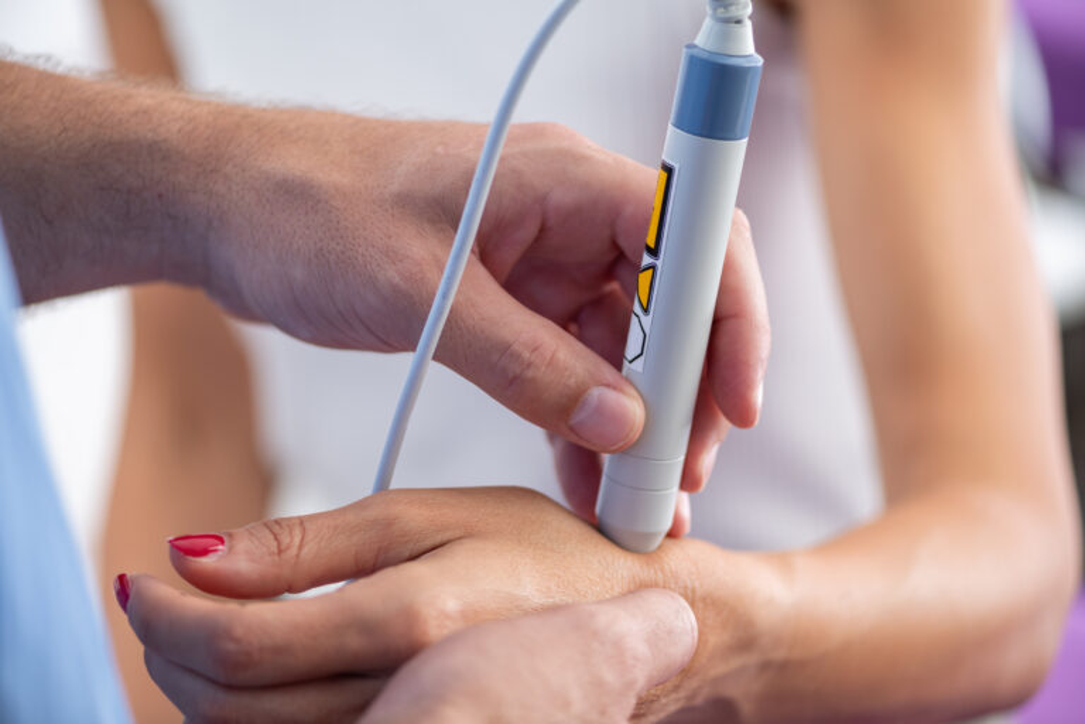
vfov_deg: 13.0
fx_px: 3164
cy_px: 362
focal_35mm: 105
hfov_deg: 19.5
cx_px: 542
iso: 200
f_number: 3.2
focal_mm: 105
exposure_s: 1/125
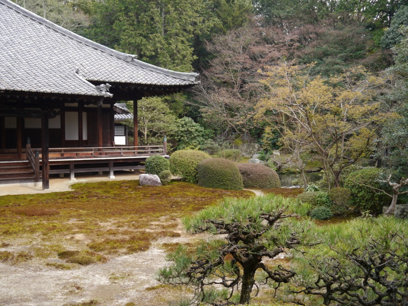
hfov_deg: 39.7
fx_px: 566
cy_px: 153
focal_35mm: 48
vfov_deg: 30.3
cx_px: 204
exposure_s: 1/160
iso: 160
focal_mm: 24
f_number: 5
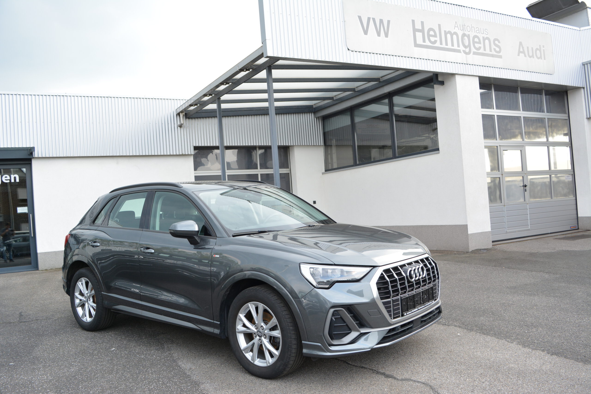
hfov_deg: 59.5
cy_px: 197
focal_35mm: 32
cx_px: 296
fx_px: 517
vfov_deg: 41.7
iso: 320
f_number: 5.6
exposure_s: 1/125
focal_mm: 21
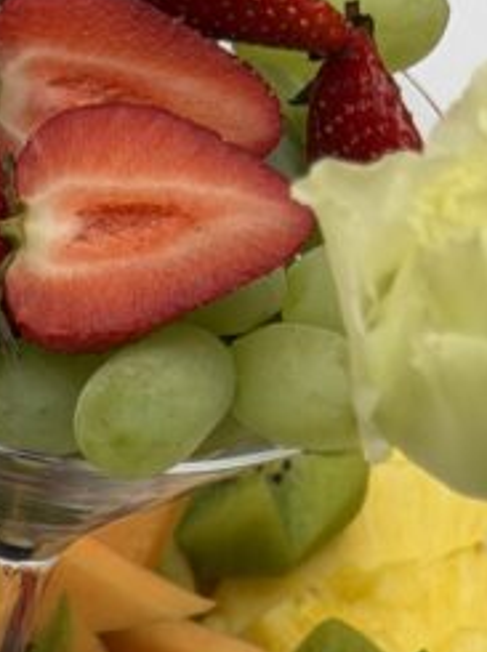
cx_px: -359
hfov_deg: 7.2
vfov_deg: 9.4
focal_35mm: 201
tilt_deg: -56.9
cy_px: 1206
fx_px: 3780
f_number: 1.78
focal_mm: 6.76
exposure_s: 1/100
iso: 80
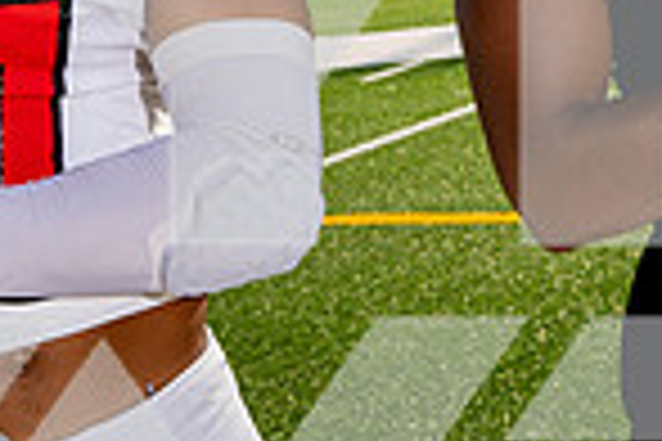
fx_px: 1747
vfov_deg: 14.2
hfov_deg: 21.4
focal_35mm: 95
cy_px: 11
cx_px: 432
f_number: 7.1
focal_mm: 24
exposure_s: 1/250
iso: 100
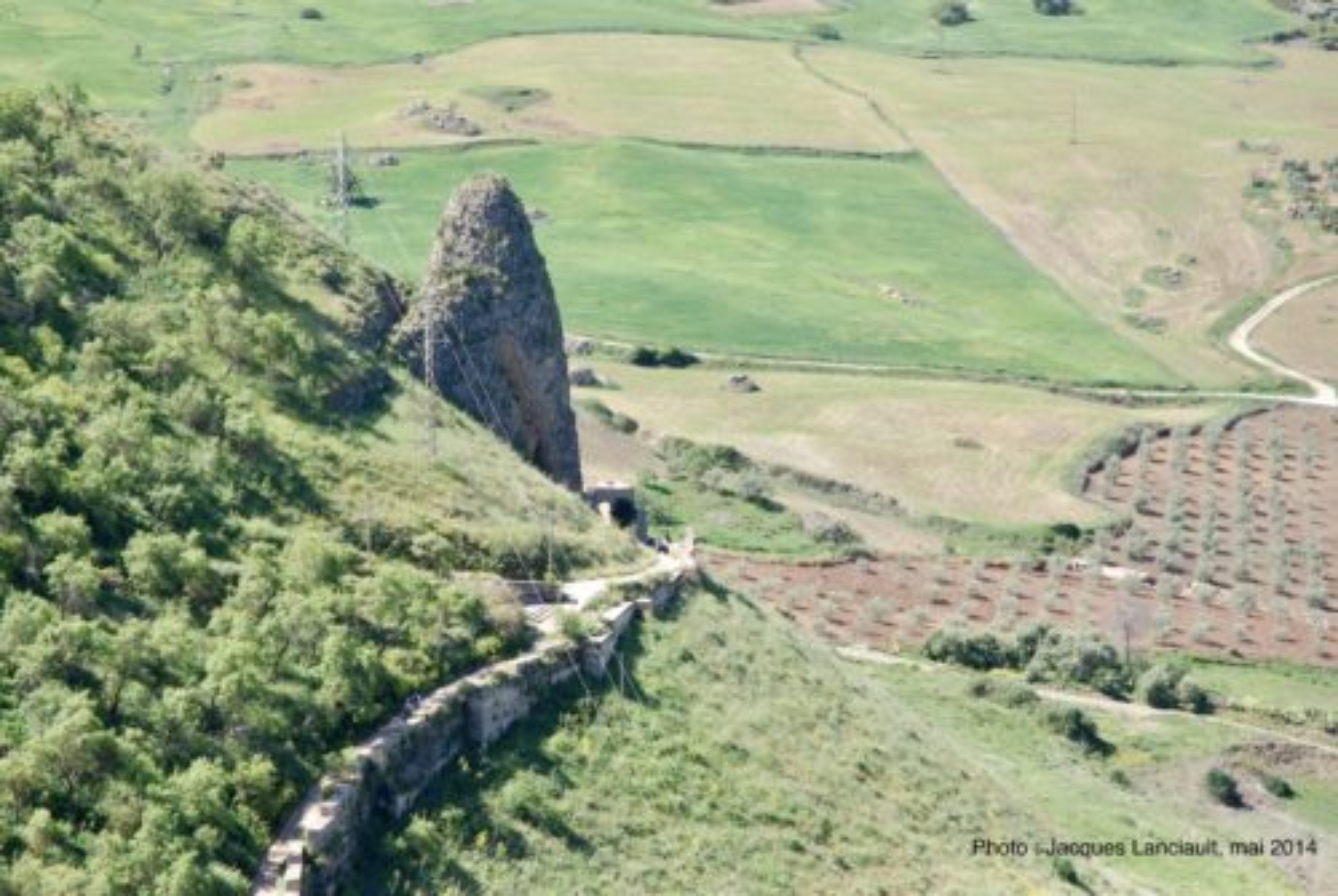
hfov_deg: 19.4
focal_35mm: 105
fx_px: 3908
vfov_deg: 13.1
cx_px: 669
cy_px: 448
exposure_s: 1/125
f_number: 9
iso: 200
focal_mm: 70
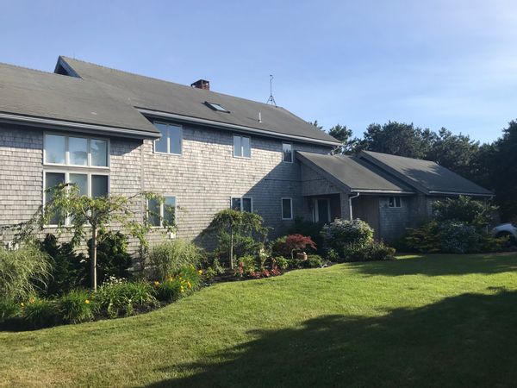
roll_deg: +1.9
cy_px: 194
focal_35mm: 28
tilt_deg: +3.7
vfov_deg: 49.7
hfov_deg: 63.4
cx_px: 258
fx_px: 418
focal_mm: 3.99
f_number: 1.8
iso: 20
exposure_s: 1/1808
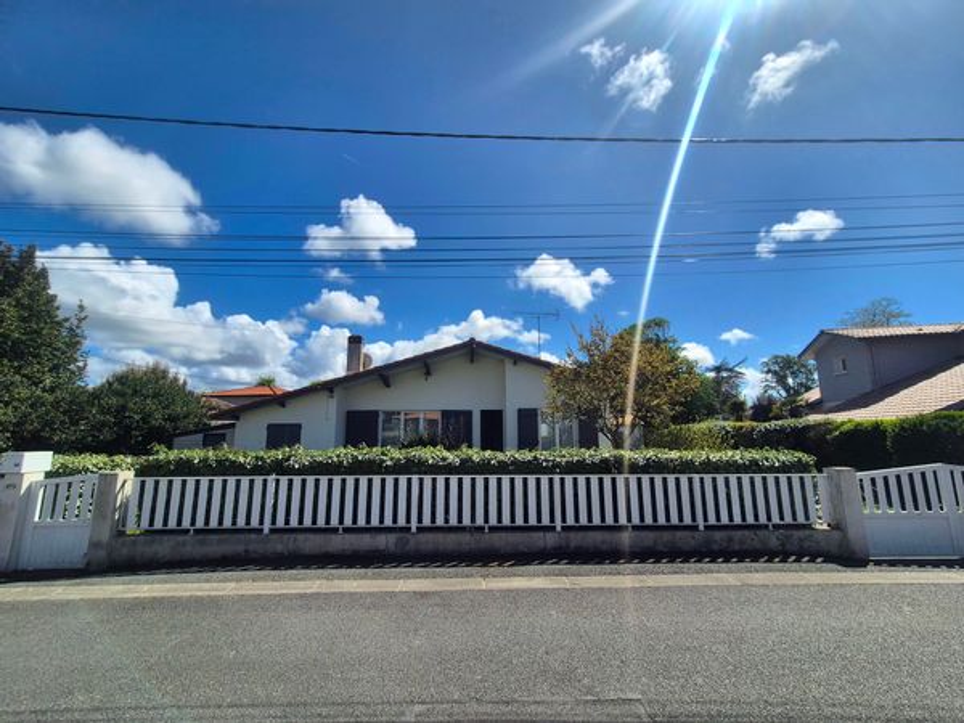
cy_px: 362
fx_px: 362
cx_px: 482
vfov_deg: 89.9
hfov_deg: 106.2
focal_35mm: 13
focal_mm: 2.2
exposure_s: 1/5000
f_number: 2.2
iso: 50
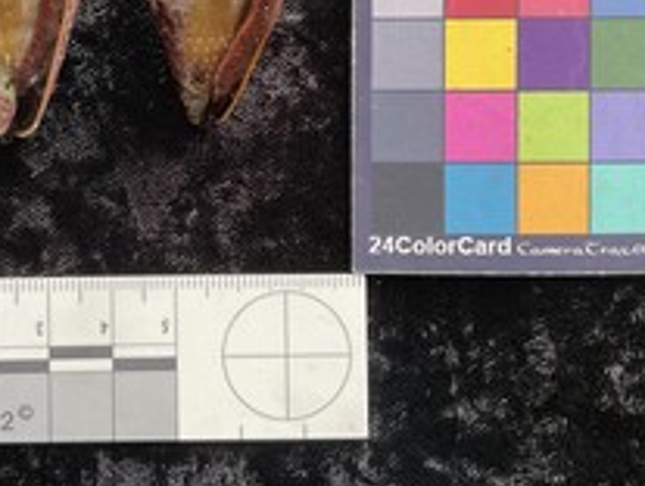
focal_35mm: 49
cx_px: 181
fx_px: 915
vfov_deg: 29.1
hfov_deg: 38.1
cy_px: 98
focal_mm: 3
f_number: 1.8
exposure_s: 1/60
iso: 125
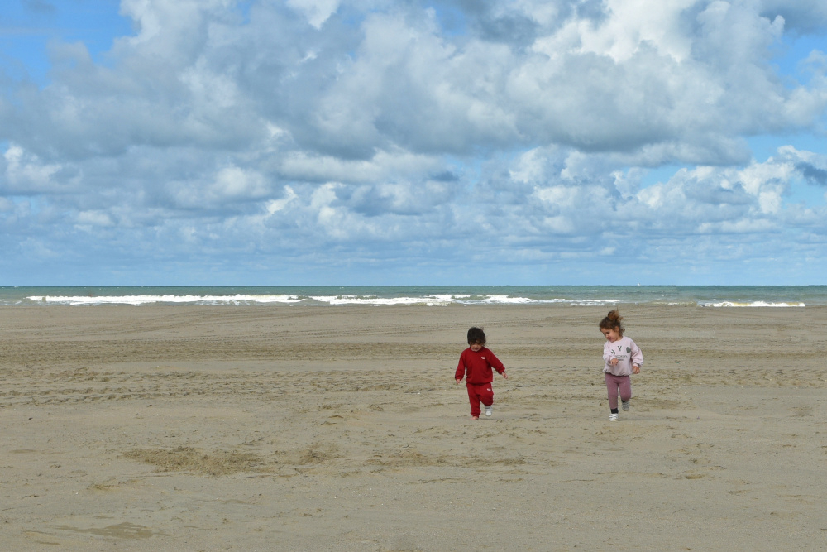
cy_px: 276
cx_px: 414
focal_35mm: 36
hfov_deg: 53.1
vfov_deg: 36.9
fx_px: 827
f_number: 8
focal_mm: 24
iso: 125
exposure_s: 1/400
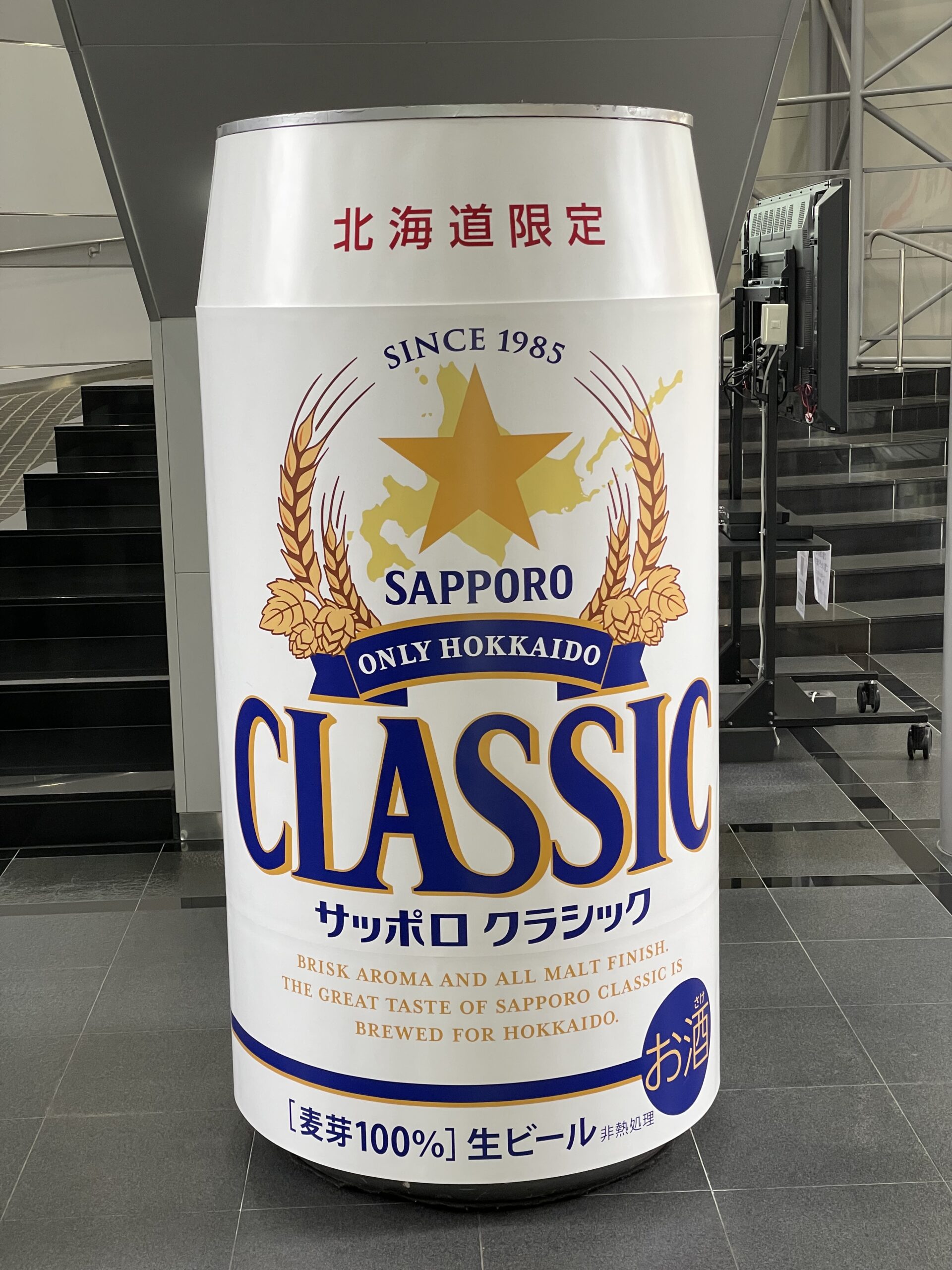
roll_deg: +1.6
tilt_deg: -10.4
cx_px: 476
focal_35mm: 52
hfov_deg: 28.0
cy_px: 635
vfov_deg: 36.8
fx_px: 1907
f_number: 2
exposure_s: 1/50
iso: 125
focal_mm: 6
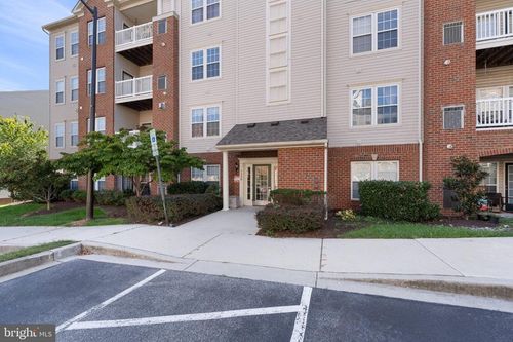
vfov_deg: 81.2
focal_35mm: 14
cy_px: 171
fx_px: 199
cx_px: 256
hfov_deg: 104.3
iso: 100
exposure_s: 1/100
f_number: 7.1
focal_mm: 14
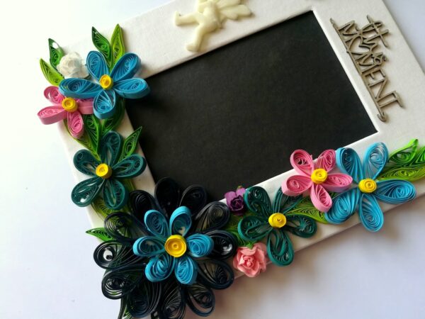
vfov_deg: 53.1
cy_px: 160
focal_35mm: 26
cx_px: 212
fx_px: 319
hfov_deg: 67.3
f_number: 2.2
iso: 64
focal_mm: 3.83
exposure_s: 1/60
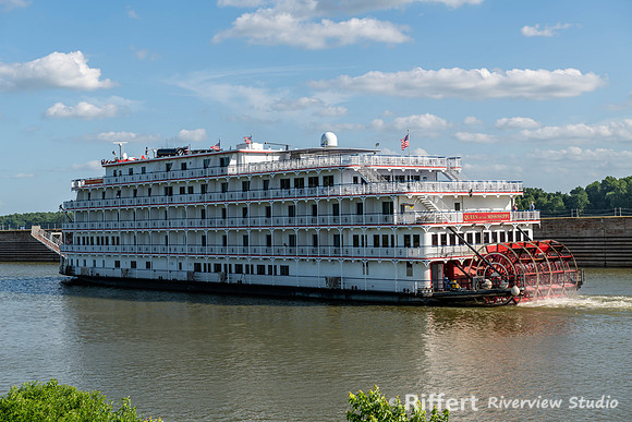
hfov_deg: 34.5
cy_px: 211
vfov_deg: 23.4
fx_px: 1018
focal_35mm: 58
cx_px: 316
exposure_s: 1/200
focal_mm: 58
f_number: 8
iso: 64
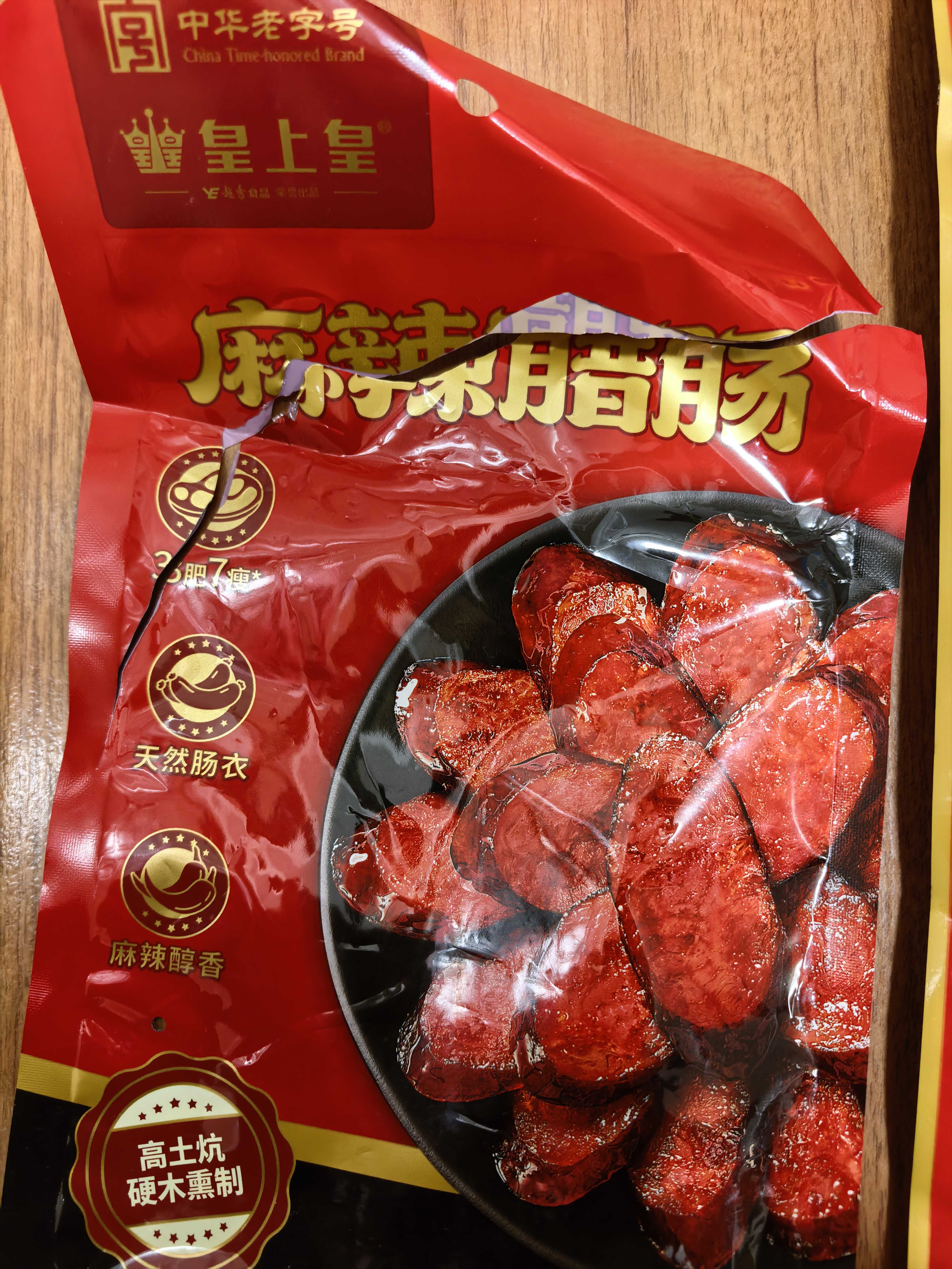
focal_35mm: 24
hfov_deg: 56.8
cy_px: 634
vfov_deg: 71.6
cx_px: 476
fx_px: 880
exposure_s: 1/50
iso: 1000
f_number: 2
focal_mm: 6.98
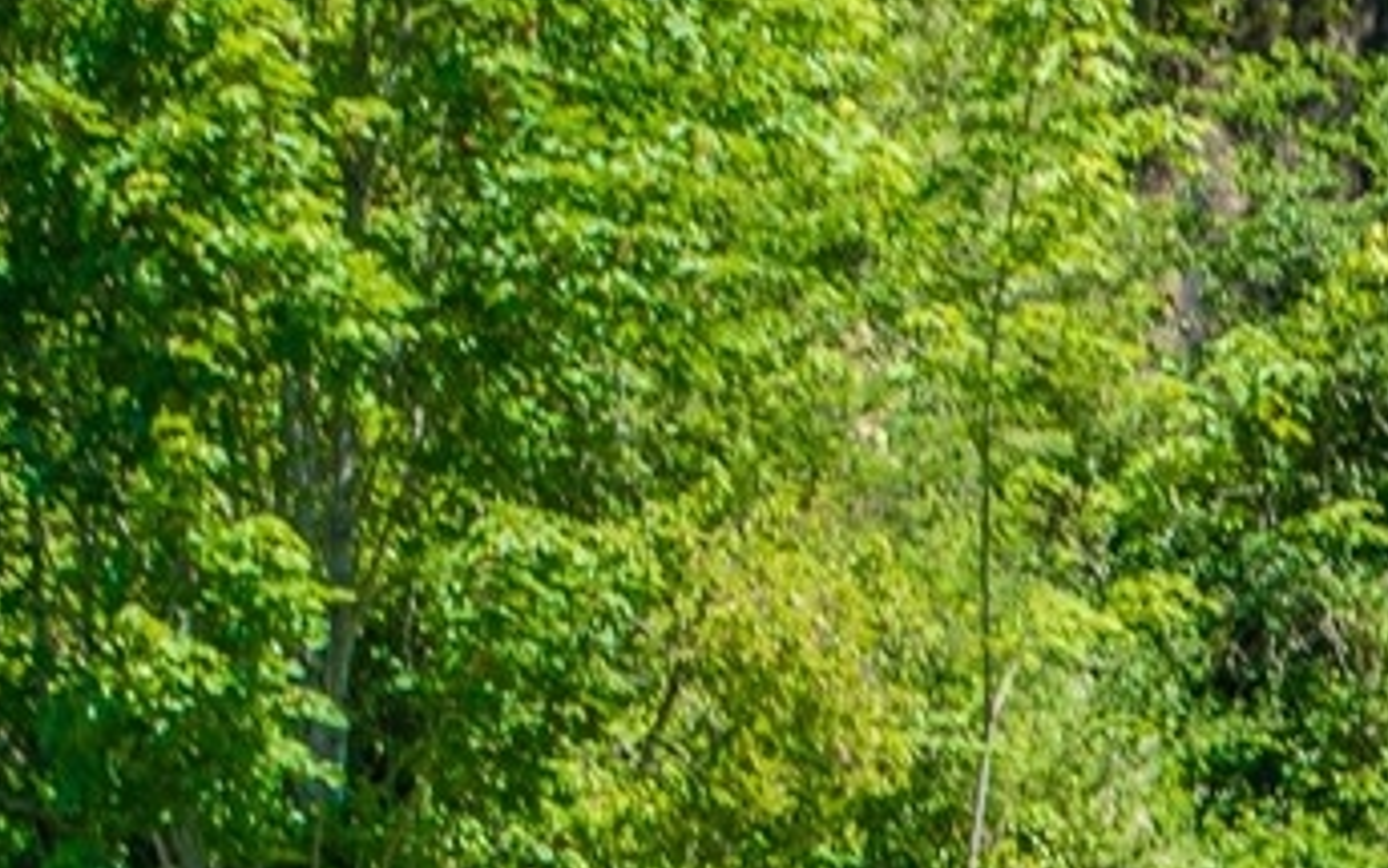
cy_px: 1233
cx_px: 2528
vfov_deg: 7.8
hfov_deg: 11.6
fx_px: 6279
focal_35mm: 166
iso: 100
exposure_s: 1/125
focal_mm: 33
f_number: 7.1
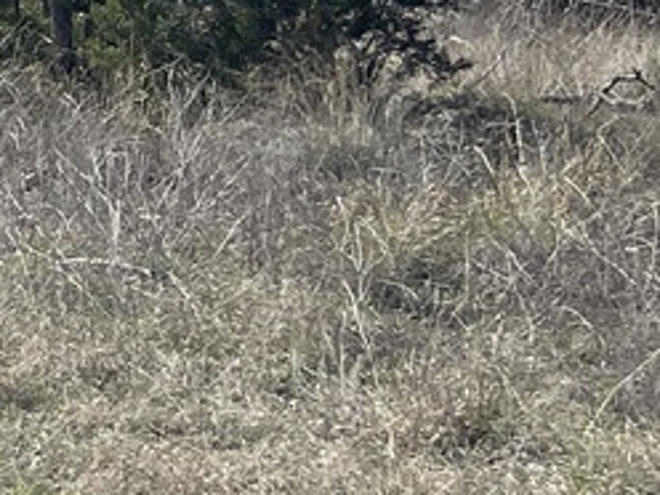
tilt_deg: +2.4
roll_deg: +2.7
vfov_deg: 9.7
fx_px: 2765
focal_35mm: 145
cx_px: -945
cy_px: -407
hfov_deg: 11.3
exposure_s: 1/4348
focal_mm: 5.1
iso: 32
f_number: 1.6
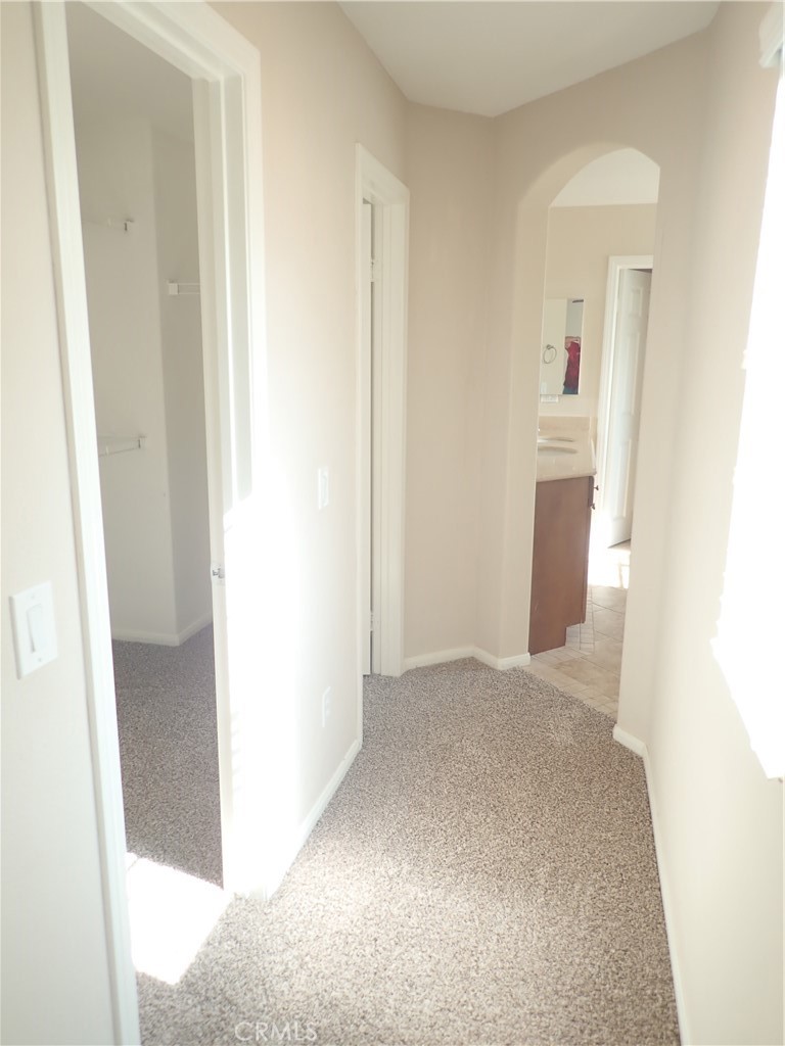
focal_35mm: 25
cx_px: 392
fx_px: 756
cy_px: 523
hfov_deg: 54.9
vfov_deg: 69.4
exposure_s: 1/60
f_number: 2
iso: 100
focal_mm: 4.5
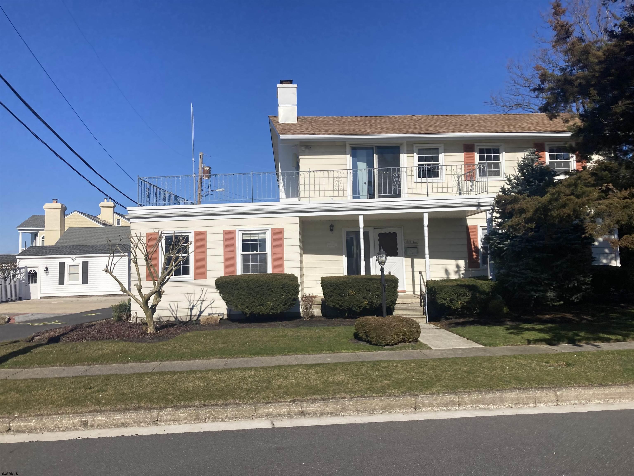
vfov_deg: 49.7
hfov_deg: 63.4
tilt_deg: +4.8
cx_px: 317
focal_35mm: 28
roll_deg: +0.6
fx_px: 513
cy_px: 238
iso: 20
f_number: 1.8
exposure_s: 1/3690
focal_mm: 3.99
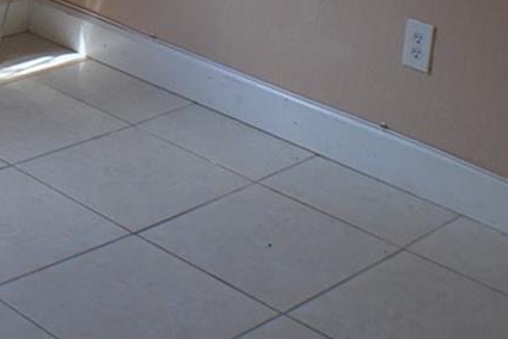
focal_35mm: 113
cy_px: -178
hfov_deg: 17.3
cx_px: -91
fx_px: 1596
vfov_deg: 11.6
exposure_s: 1/60
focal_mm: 20
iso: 200
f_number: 6.3
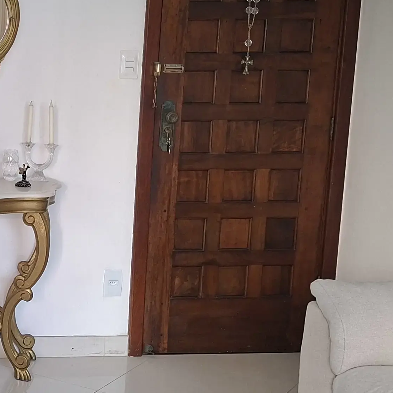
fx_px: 938
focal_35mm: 73
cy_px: 194
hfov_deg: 21.1
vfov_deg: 23.7
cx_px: -139
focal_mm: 5.54
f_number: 1.8
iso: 250
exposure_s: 1/120
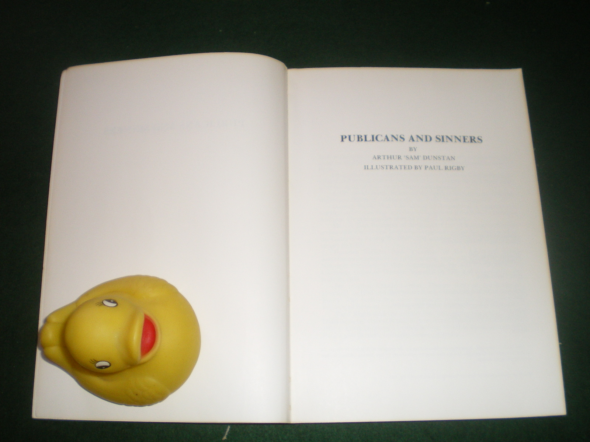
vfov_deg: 37.7
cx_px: 295
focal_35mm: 38
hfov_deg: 49.0
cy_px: 221
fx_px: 648
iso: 200
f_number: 3.1
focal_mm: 6.3
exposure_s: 1/50
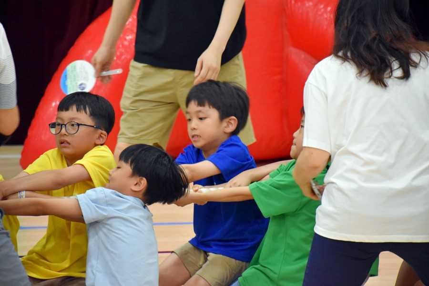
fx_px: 3575
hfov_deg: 6.9
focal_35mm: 300
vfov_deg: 4.6
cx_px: 214
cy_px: 143
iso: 4000
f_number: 6.3
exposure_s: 1/125
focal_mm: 200
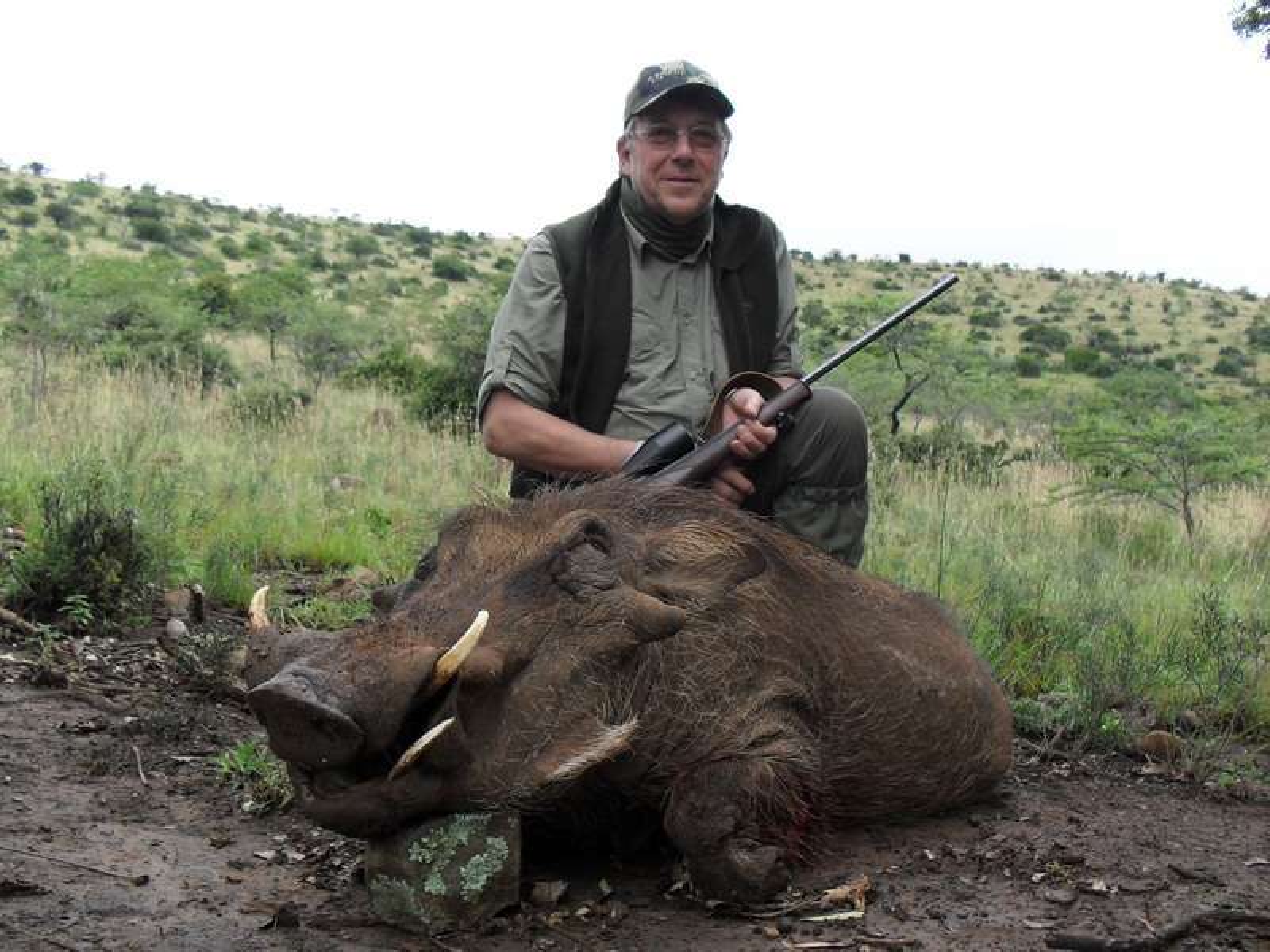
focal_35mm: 38
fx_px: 1394
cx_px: 635
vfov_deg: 37.7
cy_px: 476
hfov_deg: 49.0
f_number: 2.8
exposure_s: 1/250
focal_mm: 6.3
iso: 80
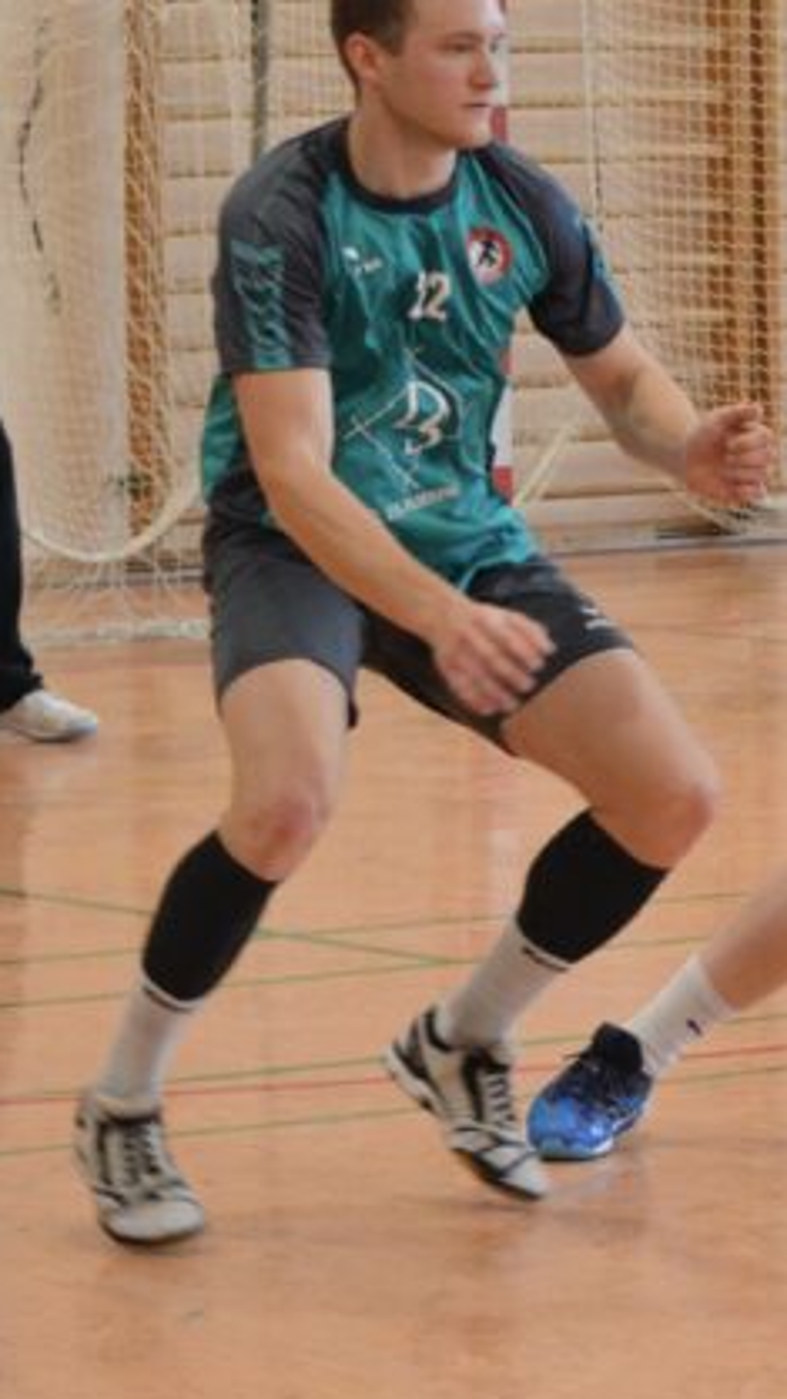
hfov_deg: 5.7
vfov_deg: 10.2
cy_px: 465
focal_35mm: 211
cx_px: 794
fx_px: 7841
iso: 1600
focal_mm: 55
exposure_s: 1/250
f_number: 4
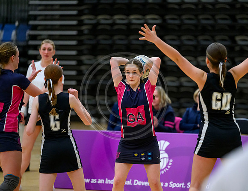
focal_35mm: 234
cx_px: 152
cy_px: 89
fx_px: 1690
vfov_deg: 6.4
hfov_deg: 8.4
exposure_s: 1/1250
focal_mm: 200
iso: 6400
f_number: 2.8
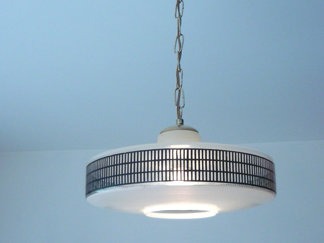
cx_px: 162
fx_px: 543
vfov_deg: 25.2
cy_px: 122
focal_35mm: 58
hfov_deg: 33.2
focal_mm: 6
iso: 400
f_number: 2.9
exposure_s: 1/250
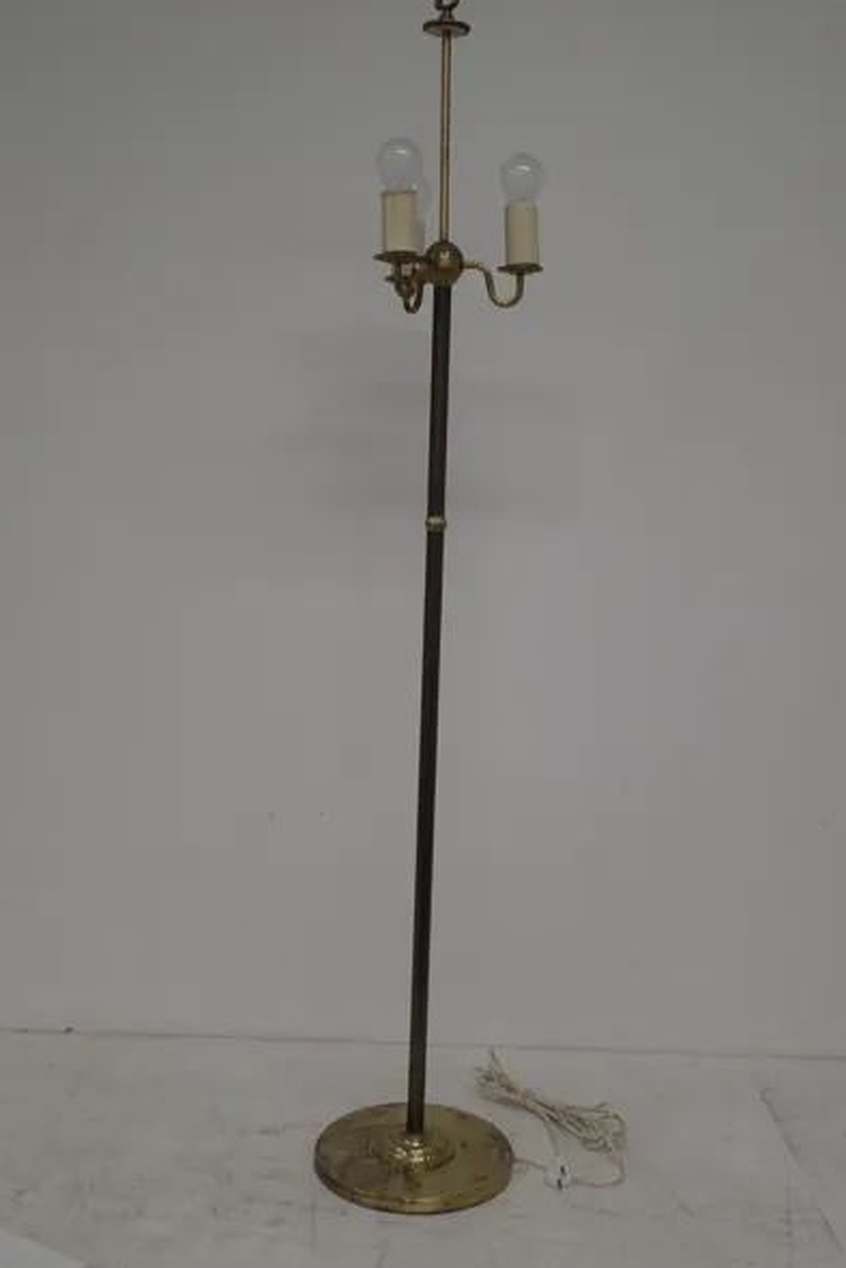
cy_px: 632
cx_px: 408
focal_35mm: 37
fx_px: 1303
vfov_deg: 51.9
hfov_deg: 36.0
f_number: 2.6
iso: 100
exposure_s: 1/80
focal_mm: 6.42
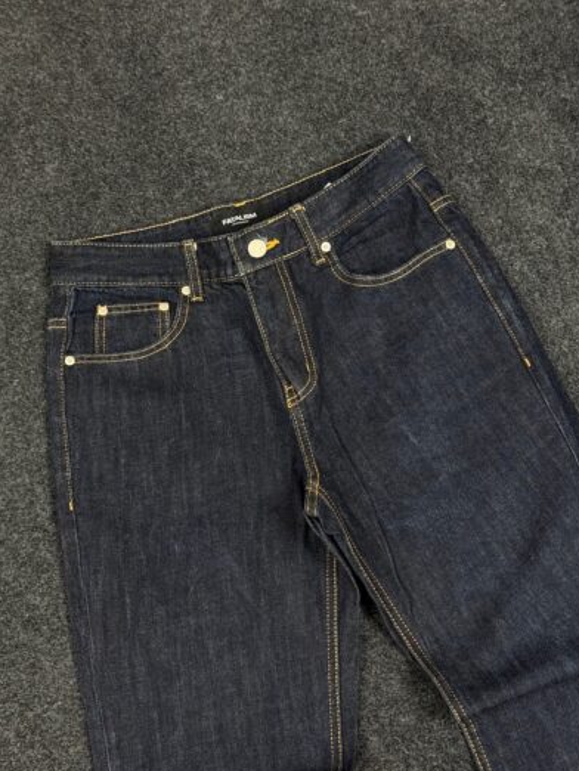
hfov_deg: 29.7
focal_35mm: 49
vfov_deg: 38.9
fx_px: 1092
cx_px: 292
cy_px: 392
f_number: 1.78
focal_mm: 6.76
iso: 160
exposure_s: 1/50
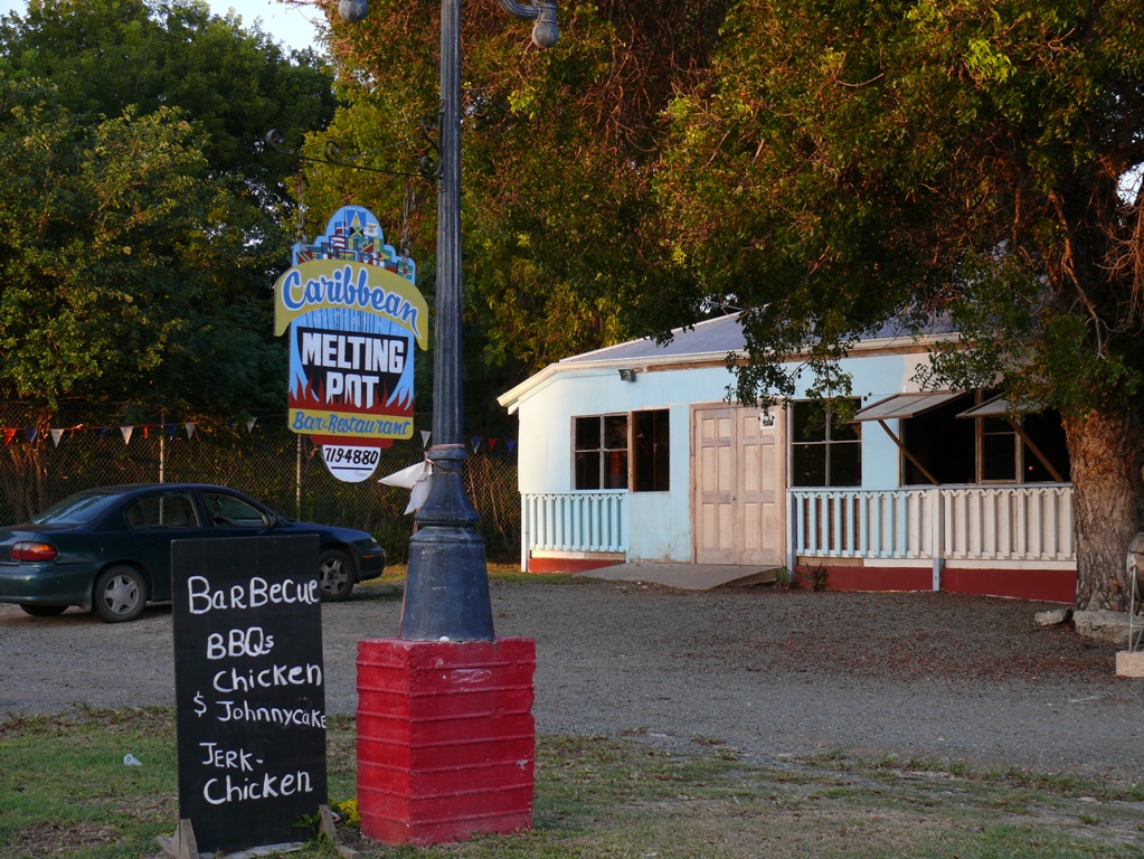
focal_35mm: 66
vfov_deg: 22.3
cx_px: 572
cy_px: 430
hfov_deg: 29.4
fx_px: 2182
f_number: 4
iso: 100
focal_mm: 13.9
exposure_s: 1/100
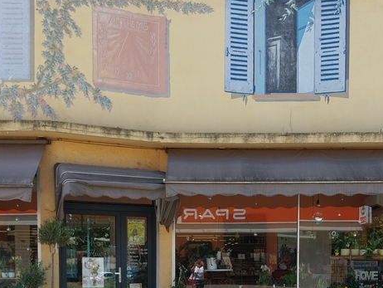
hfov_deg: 35.5
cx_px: 221
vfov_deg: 25.8
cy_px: 283
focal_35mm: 54
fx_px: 598
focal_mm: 4
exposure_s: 1/336
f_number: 1.8
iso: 25
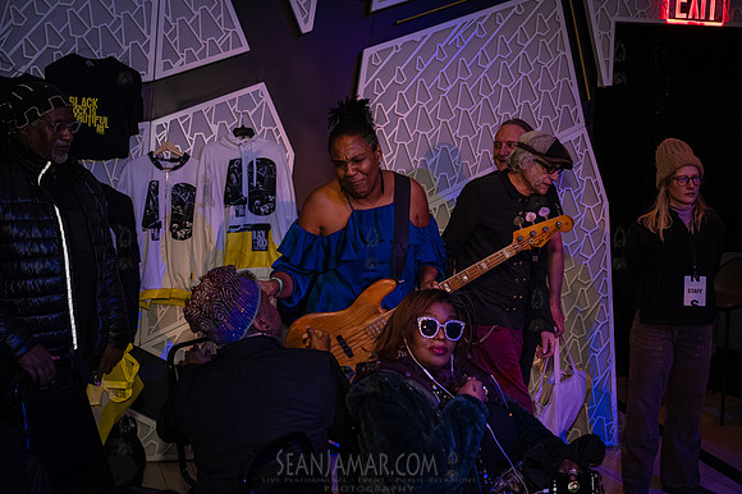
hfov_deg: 52.5
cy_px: 247
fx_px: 753
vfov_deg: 36.3
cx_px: 371
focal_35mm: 37
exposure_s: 1/400
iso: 10000
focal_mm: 35
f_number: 3.5
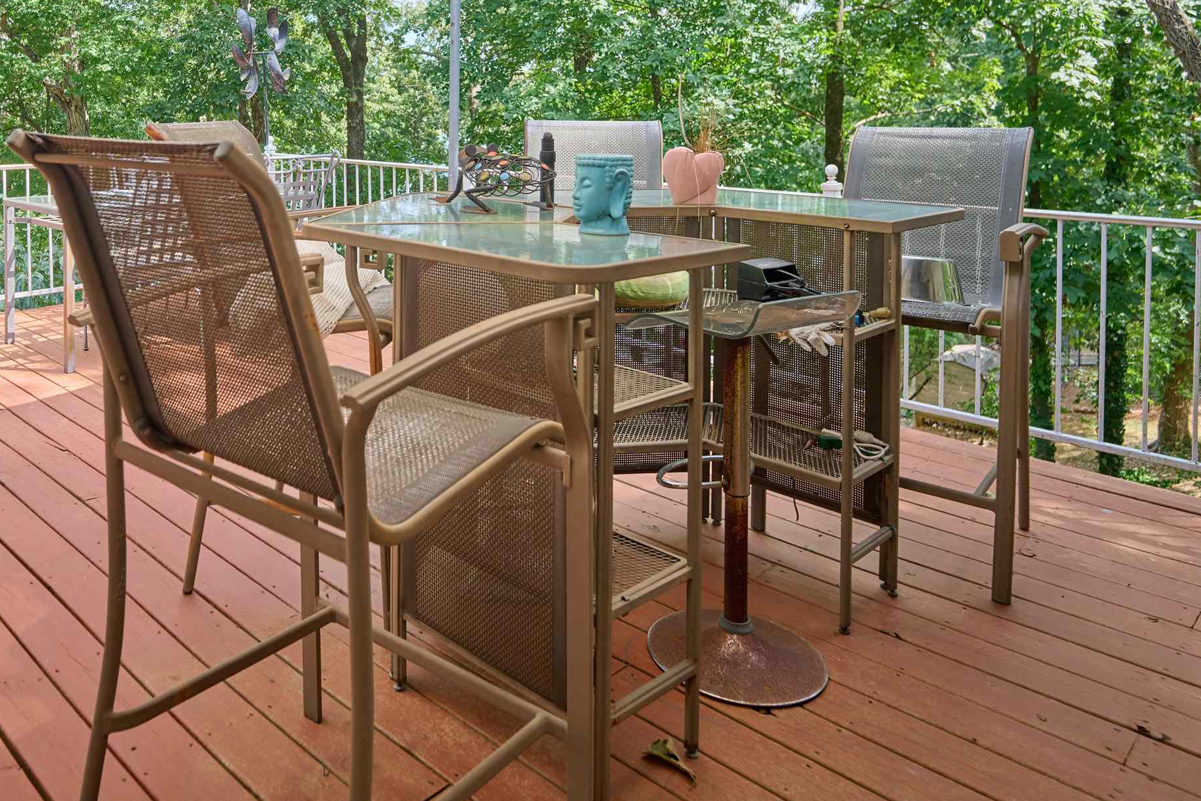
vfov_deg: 44.9
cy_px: 129
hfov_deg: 65.5
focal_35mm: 27
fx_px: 901
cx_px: 394
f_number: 3.2
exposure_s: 1/1250
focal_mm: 16
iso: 125
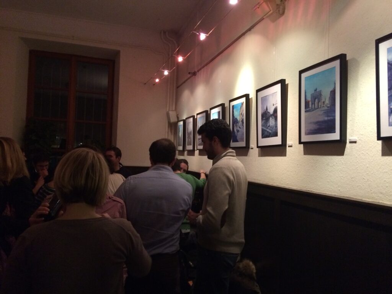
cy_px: 147
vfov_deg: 48.2
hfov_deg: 61.7
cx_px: 196
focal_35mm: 29
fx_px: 328
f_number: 2.2
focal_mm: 4.15
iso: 250
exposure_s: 1/30
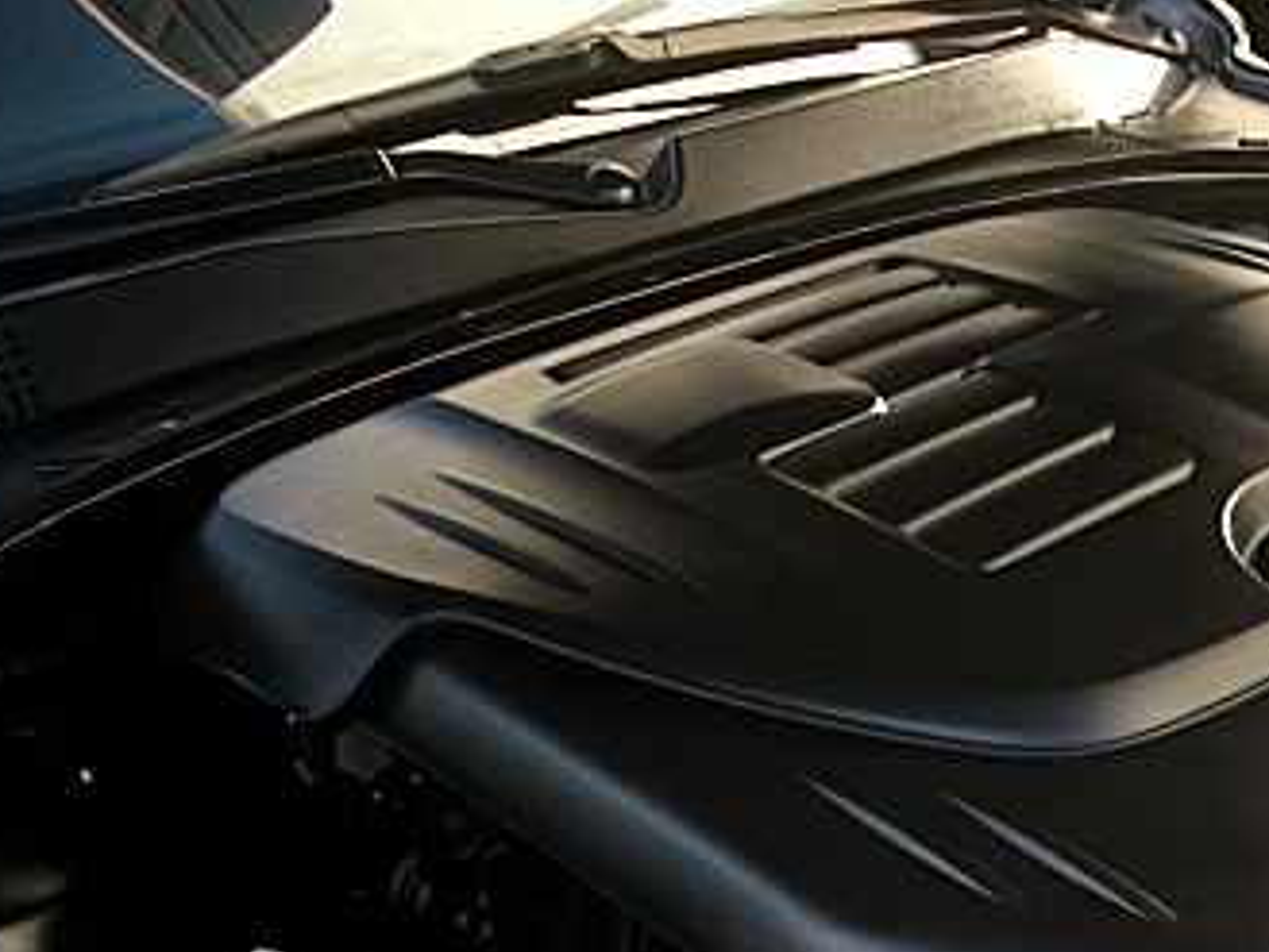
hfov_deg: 27.1
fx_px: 2567
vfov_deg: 20.7
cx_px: 1053
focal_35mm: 70
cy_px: 798
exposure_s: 1/80
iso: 100
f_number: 2.8
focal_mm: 6.3
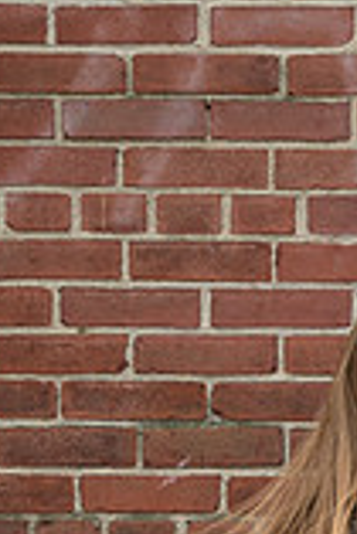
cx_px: 462
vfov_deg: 4.9
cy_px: 684
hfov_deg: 3.3
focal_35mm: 416
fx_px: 6174
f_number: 3.2
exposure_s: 1/1000
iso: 200
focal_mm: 145
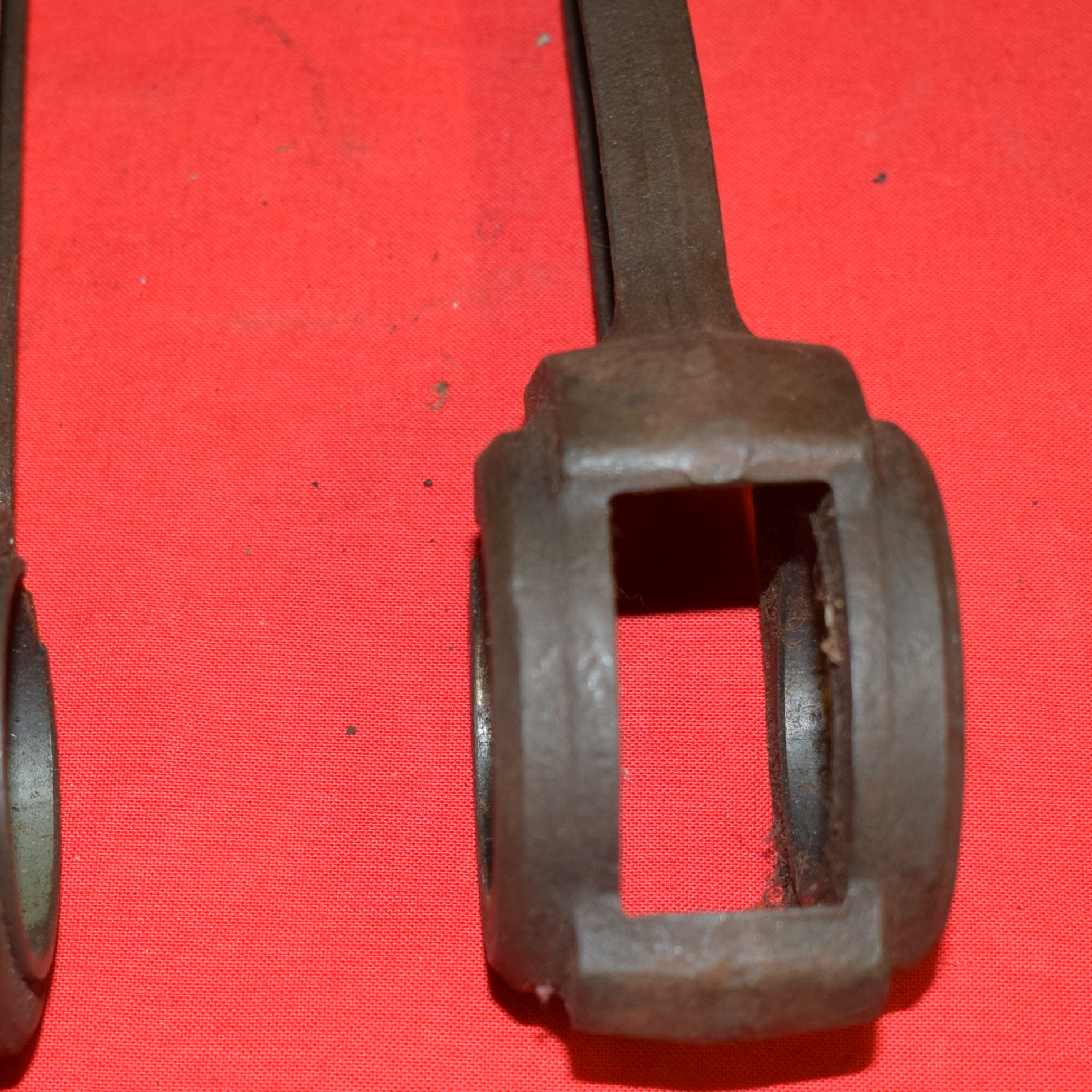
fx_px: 3176
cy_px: 718
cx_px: 379
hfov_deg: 19.5
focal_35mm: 89
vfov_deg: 19.5
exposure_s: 1/100
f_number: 5
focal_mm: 30
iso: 640
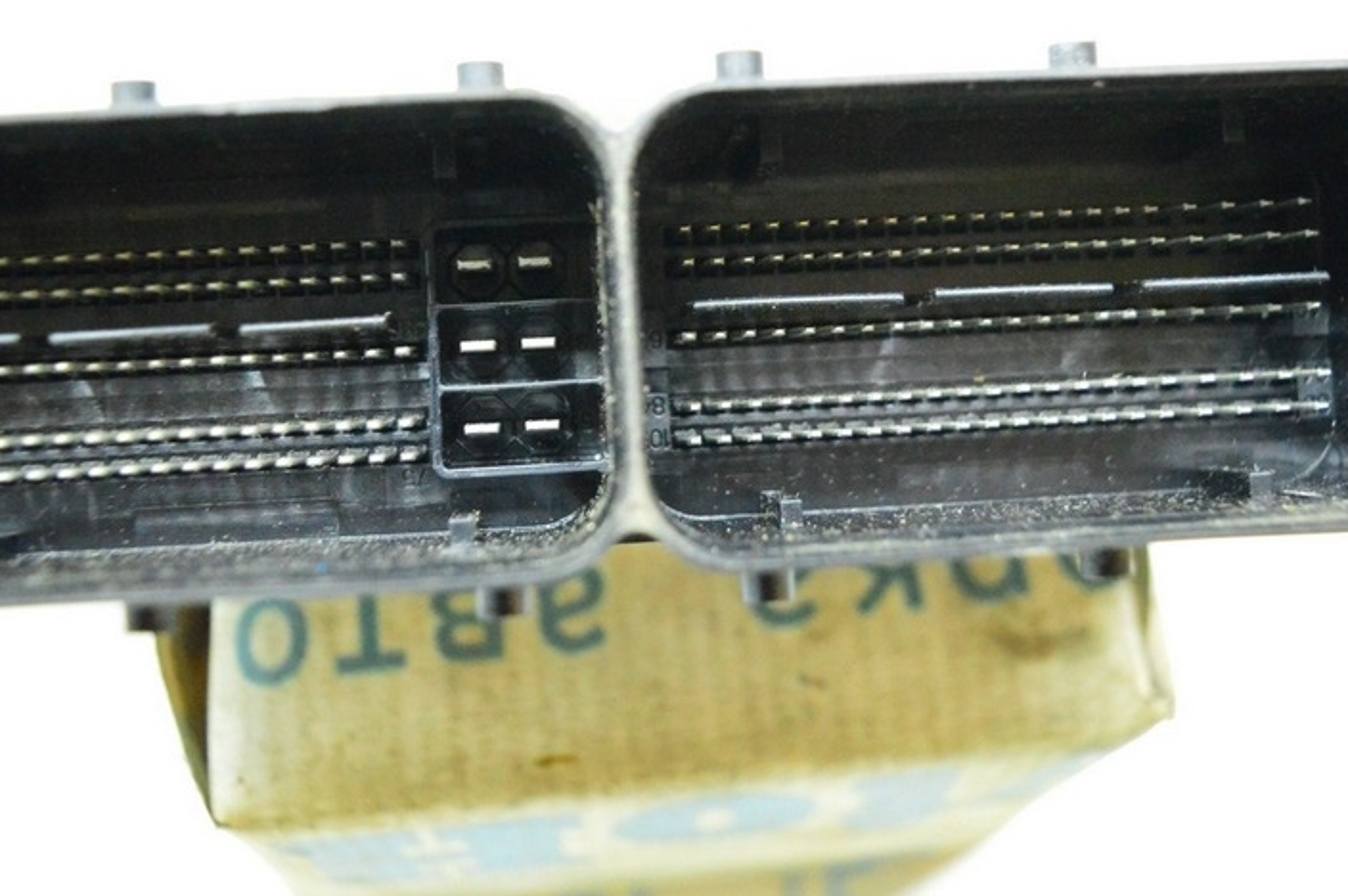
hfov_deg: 41.1
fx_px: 1796
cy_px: 248
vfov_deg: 27.7
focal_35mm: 48
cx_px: 613
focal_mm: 22
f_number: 4
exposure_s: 1/100
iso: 6400
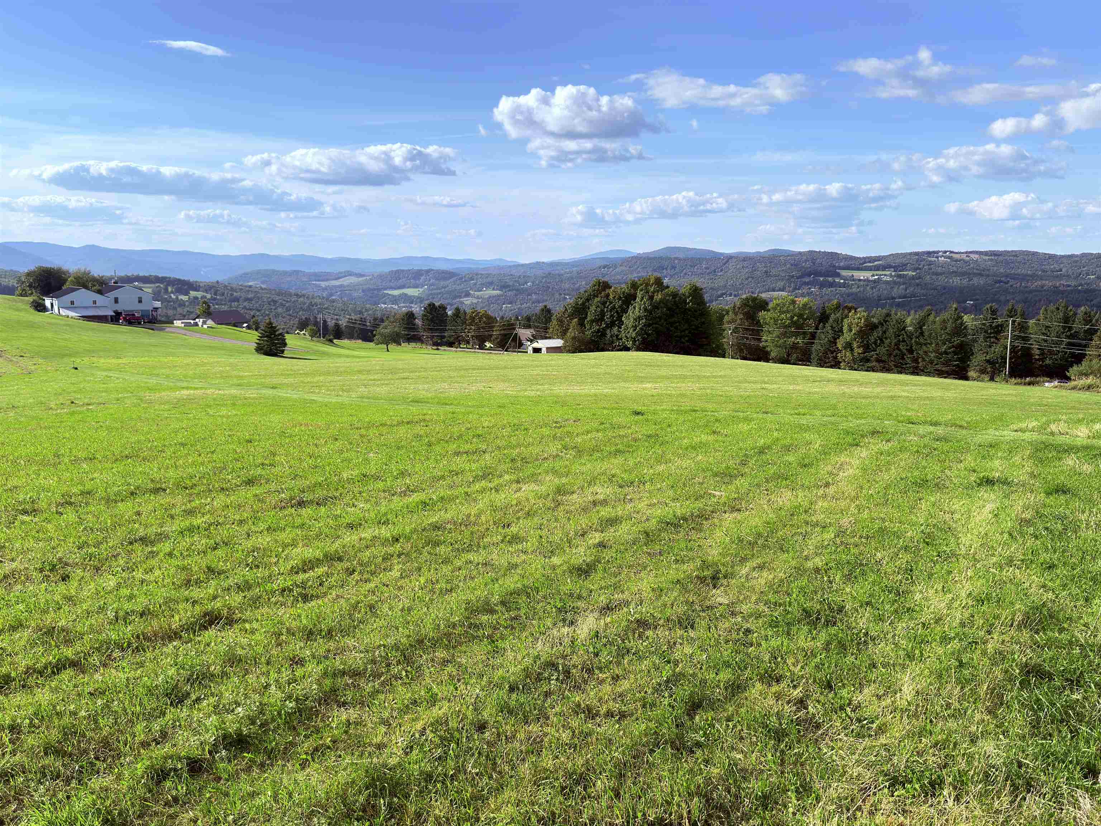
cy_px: 413
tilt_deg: -8.5
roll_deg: +0.1
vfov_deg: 40.7
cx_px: 550
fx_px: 1113
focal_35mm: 35
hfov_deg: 52.6
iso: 80
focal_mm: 6.76
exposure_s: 1/3226
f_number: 1.78
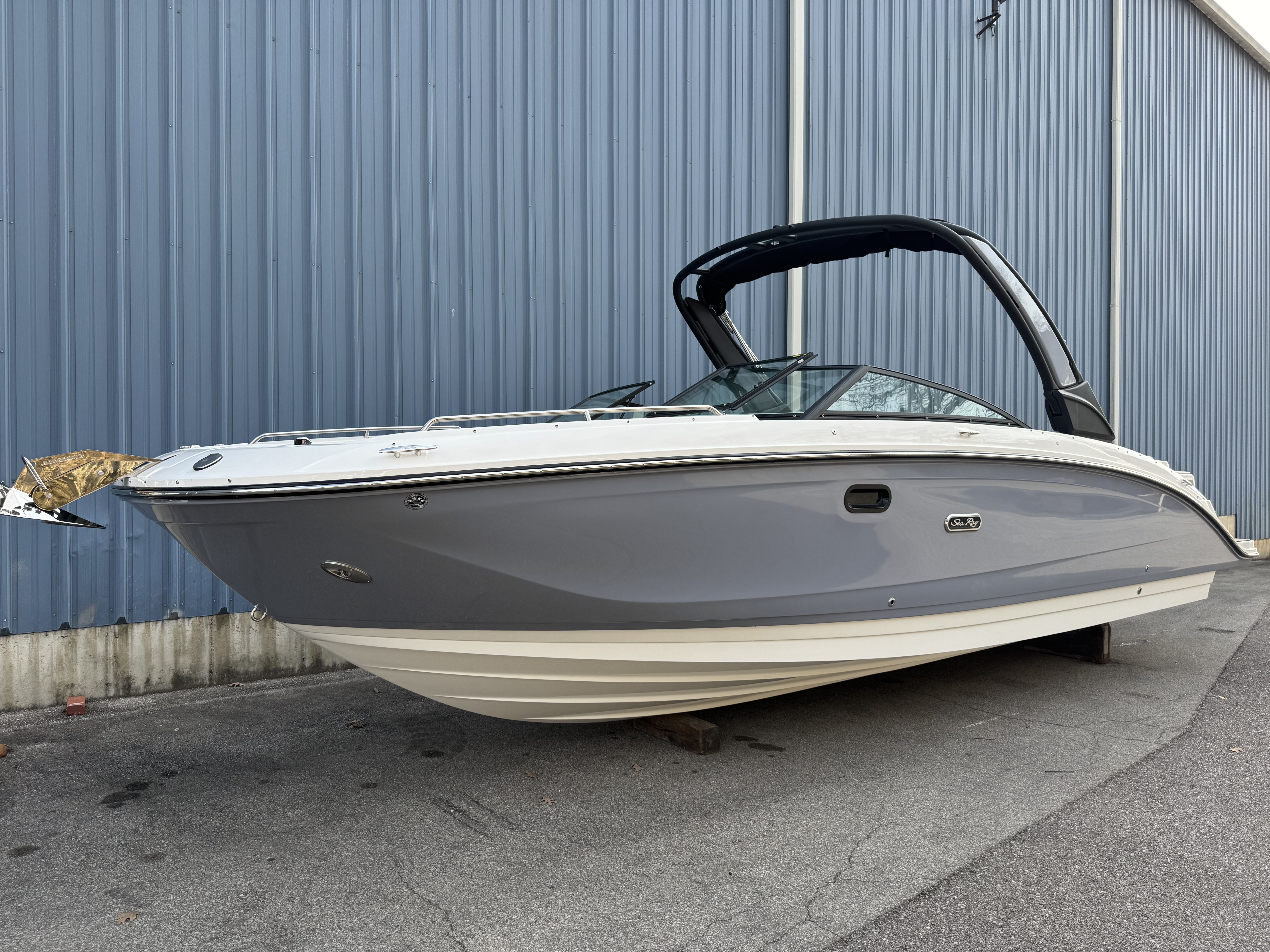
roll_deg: -0.5
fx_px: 881
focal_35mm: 24
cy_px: 476
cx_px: 635
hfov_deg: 71.6
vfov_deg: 56.8
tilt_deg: +1.1
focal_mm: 6.76
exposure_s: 1/853
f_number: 1.78
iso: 80
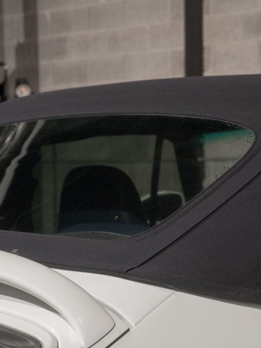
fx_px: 936
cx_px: 152
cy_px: 181
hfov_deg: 15.9
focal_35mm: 93
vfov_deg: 21.1
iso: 250
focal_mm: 61
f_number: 7.1
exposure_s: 1/60
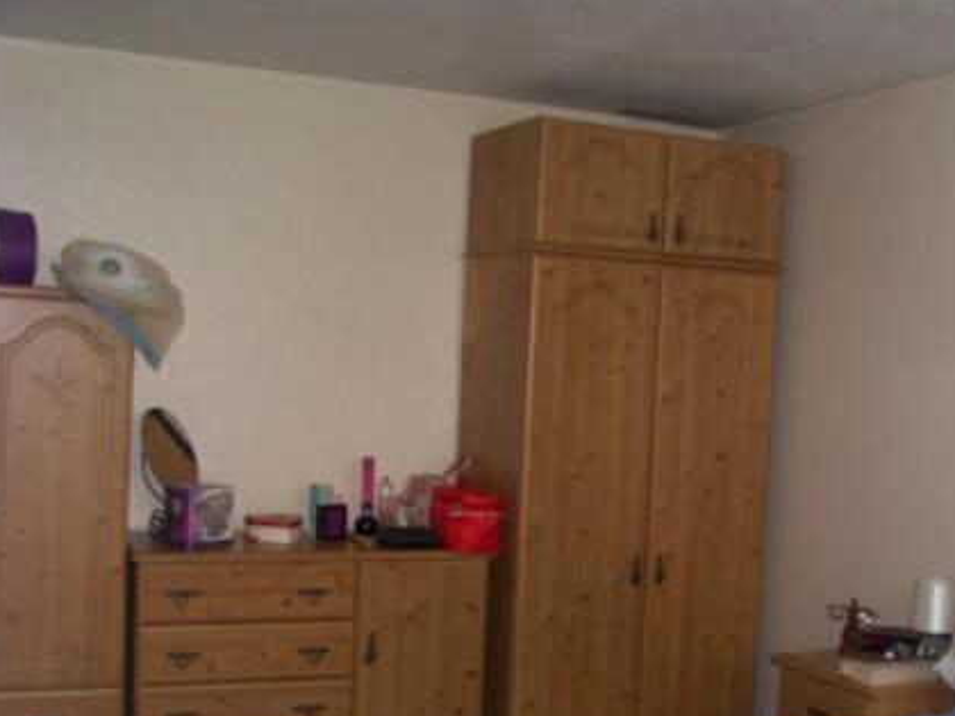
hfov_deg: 37.9
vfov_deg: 28.9
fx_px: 1379
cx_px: 615
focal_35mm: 50
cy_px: 476
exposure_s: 1/30
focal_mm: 5.85
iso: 64
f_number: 3.2
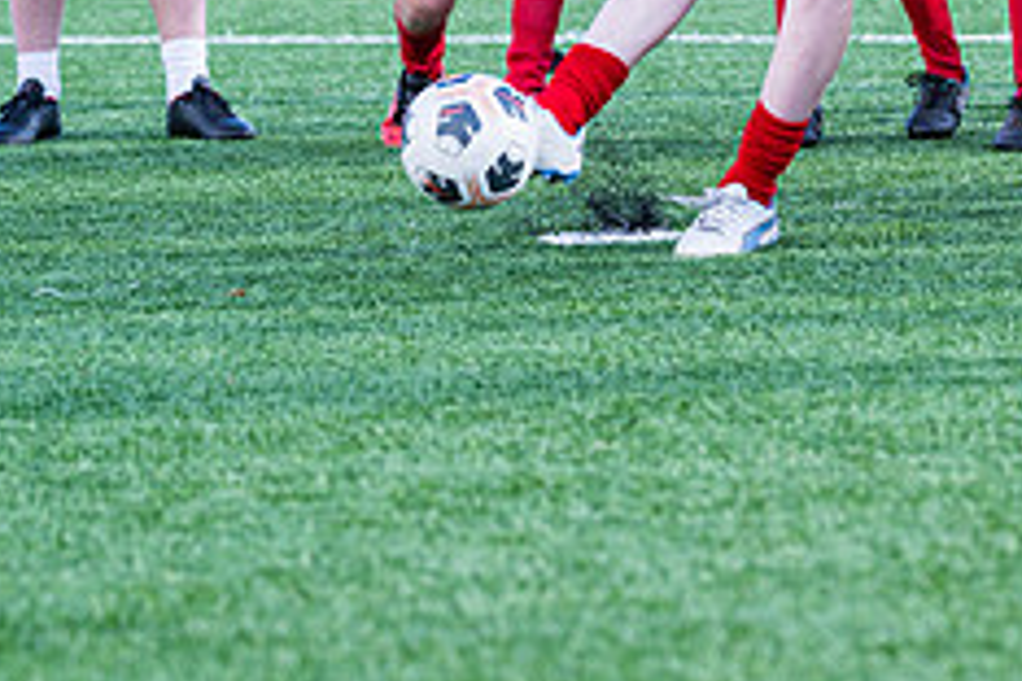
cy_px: -133
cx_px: 854
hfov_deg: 6.0
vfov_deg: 4.0
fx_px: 9708
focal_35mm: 342
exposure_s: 1/800
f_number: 4
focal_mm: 135
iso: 400
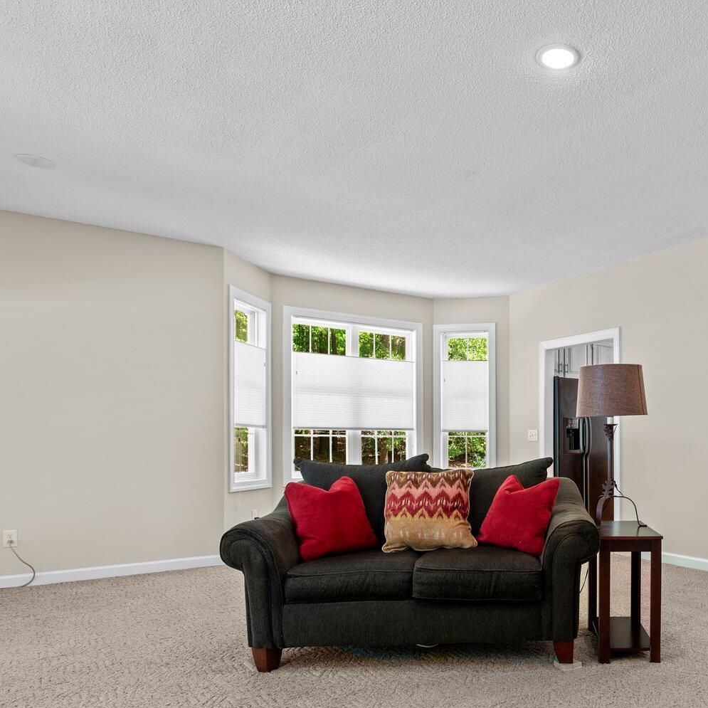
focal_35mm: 29
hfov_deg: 52.5
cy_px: 468
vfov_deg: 54.8
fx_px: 668
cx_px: 558
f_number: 8
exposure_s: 1.3
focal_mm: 16.5
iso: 320
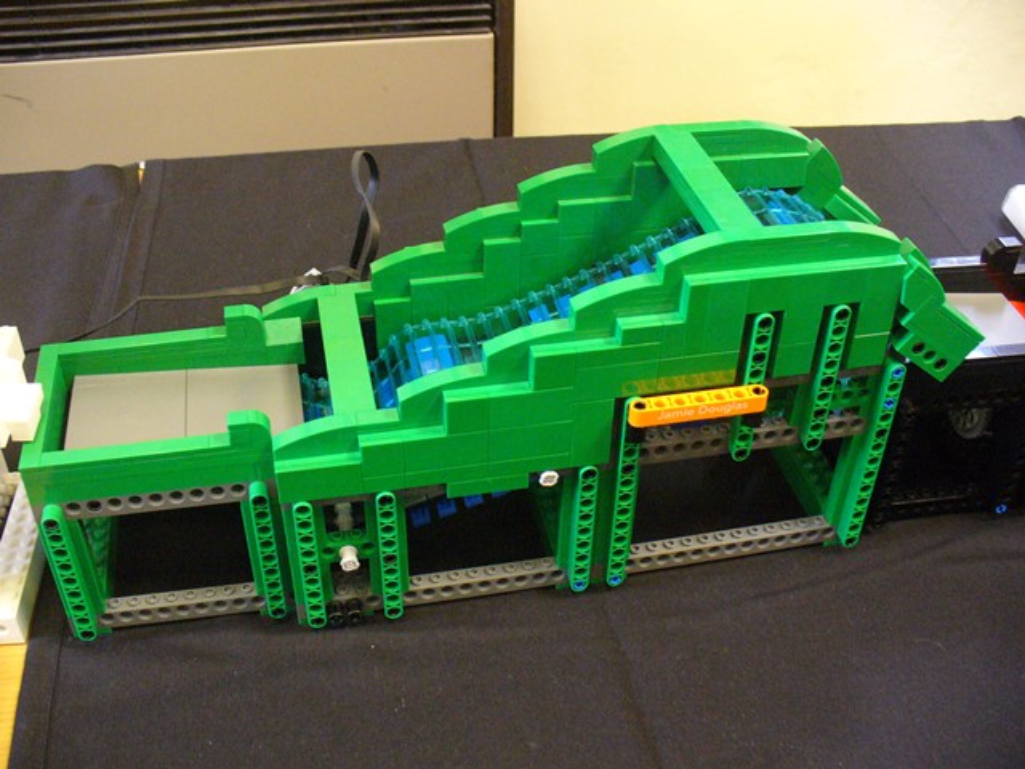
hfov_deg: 50.1
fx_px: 1096
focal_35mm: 37
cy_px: 384
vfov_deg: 38.7
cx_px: 512
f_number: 2.8
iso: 400
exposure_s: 1/20
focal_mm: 6.1
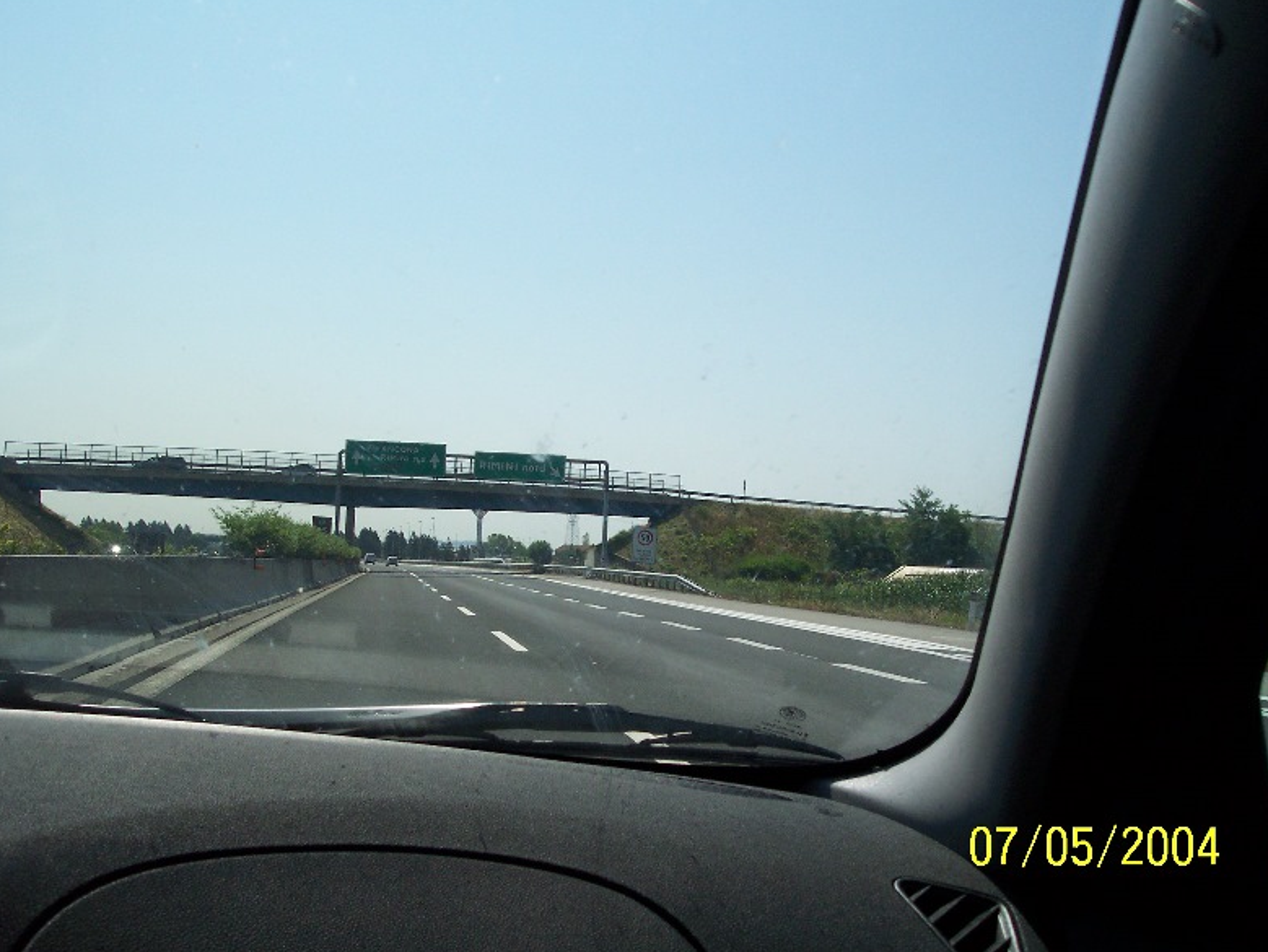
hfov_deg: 47.8
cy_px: 480
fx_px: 1429
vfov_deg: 36.8
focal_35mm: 39
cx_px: 635
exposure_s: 1/1000
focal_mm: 8
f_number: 4.8
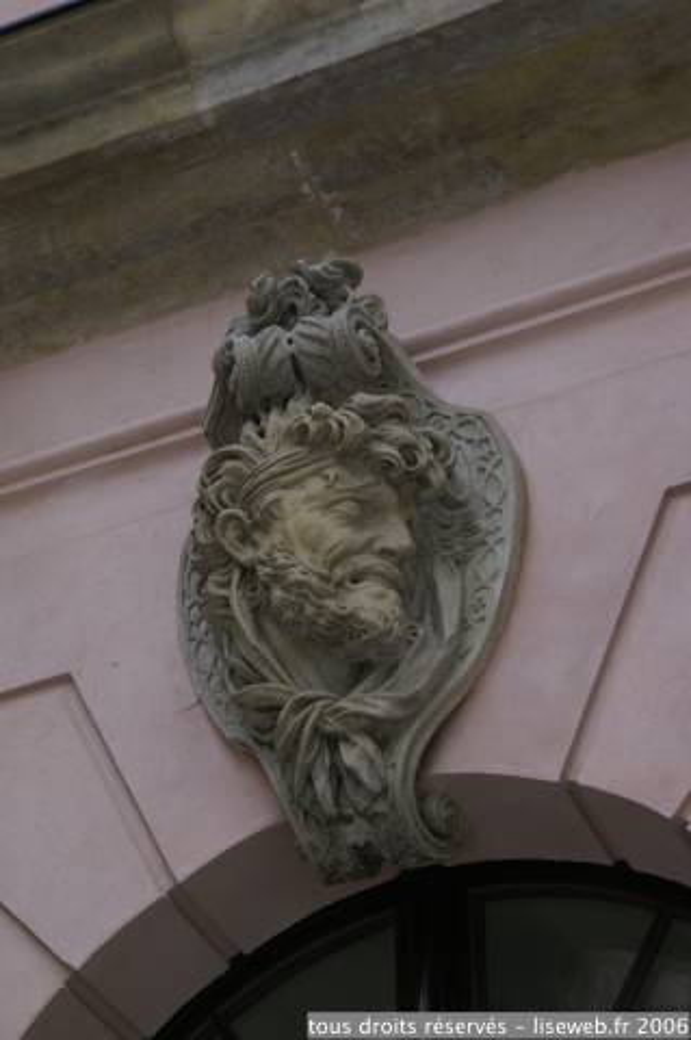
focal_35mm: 105
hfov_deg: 13.0
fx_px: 3029
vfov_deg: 19.5
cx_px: 346
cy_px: 520
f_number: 7.1
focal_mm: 70
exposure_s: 1/50
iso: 100
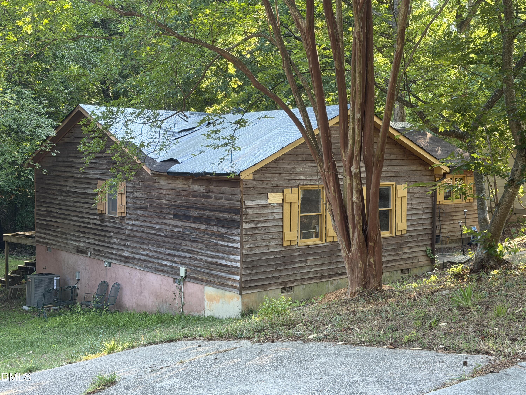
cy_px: 198
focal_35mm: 48
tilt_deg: -3.4
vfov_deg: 30.3
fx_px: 729
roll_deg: +0.4
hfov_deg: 39.7
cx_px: 263
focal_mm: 6.76
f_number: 1.78
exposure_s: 1/139
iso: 80
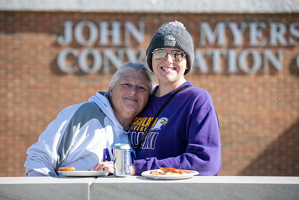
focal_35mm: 120
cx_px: 150
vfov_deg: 11.4
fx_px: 997
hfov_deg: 17.1
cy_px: 100
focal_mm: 120
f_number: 3.5
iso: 100
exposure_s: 1/640
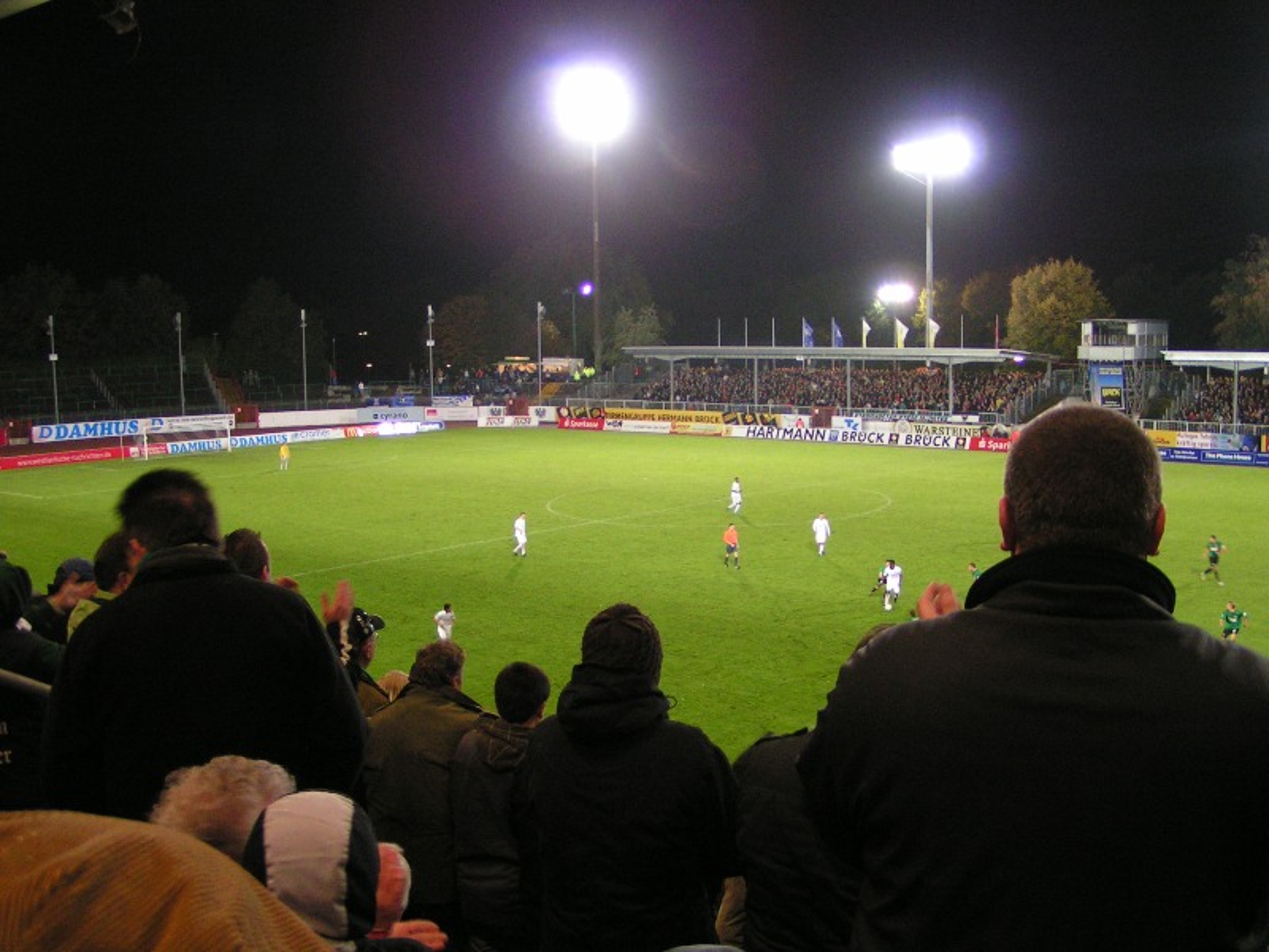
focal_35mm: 38
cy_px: 476
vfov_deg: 37.7
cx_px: 634
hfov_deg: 49.0
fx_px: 1393
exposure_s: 1/30
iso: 200
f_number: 2.8
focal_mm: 5.8
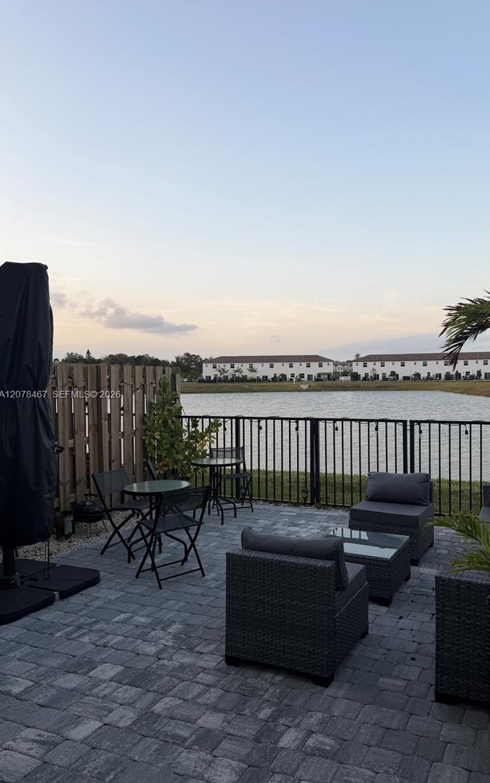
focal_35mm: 26
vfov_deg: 70.4
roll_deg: +0.7
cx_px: 298
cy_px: 396
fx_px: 555
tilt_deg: -0.9
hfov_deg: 47.3
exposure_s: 1/547
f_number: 1.78
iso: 80
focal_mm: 6.76
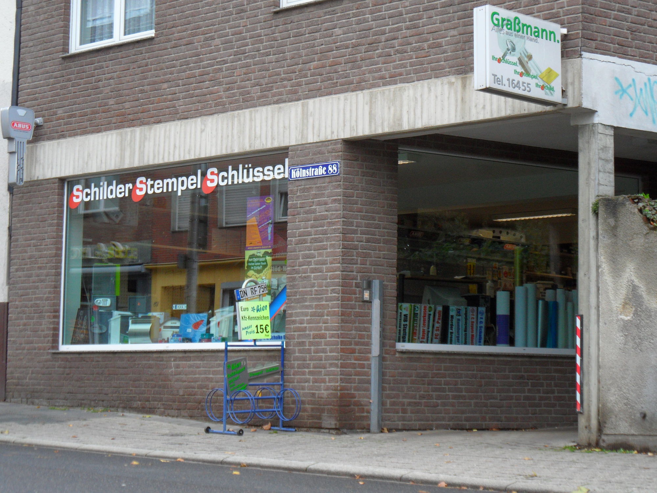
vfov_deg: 18.4
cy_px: 246
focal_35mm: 80
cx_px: 328
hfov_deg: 24.4
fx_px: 1518
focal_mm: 13.2
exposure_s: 1/60
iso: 100
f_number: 4.2
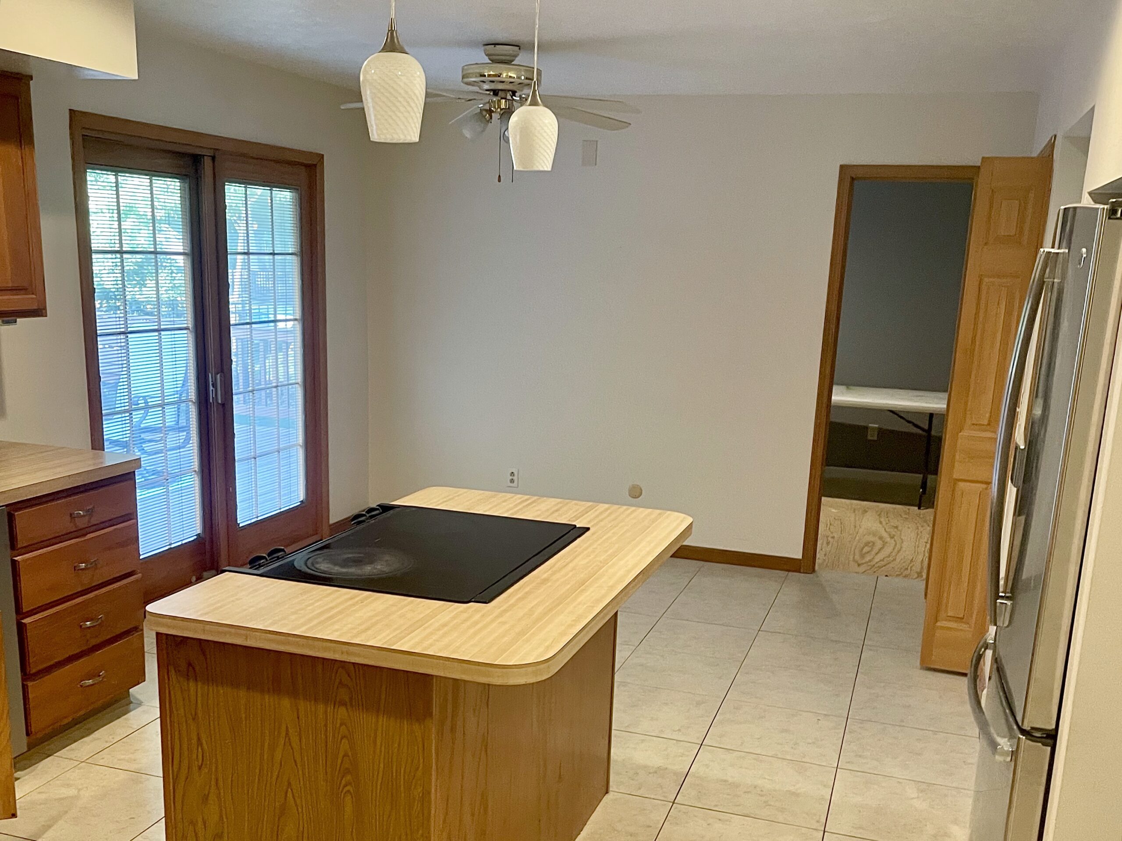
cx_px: 561
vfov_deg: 53.1
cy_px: 420
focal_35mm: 26
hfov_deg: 67.3
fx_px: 843
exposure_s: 1/60
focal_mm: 4.2
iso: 200
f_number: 1.6
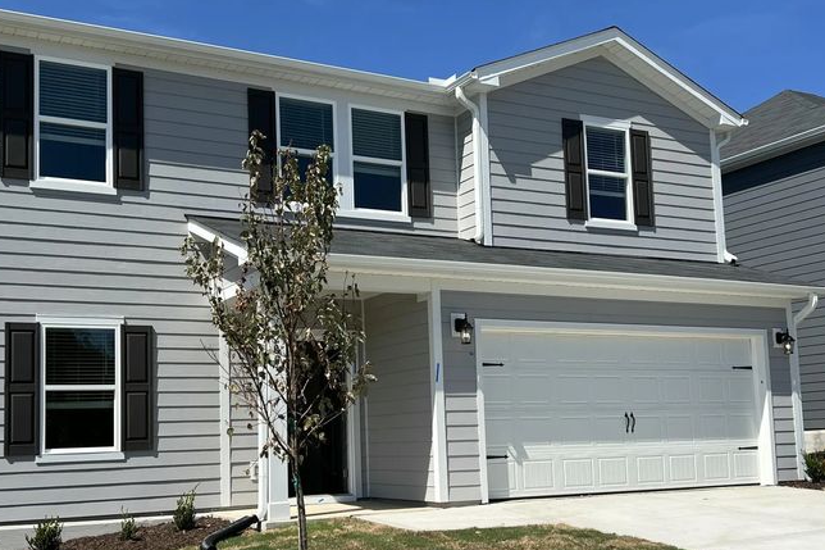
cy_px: 323
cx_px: 392
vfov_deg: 31.1
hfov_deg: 45.4
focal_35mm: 43
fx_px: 985
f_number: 1.5
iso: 50
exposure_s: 1/5076
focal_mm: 5.7
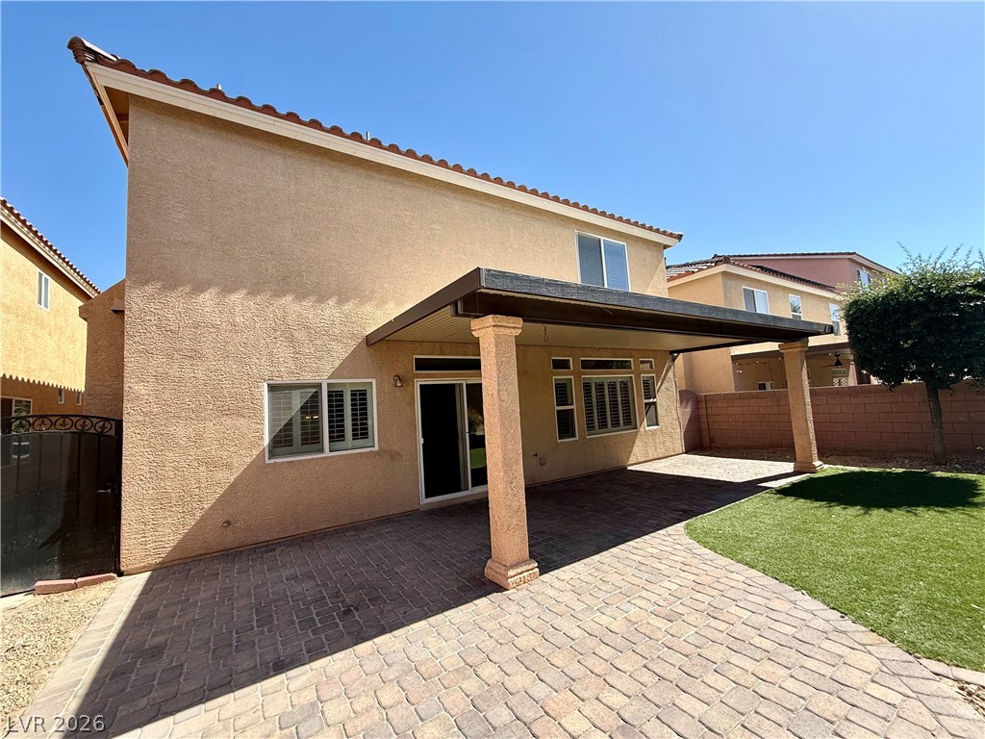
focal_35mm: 14
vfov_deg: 85.7
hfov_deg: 102.1
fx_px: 398
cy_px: 370
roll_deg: +3.3
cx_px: 492
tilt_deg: +5.8
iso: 50
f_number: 2.2
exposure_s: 1/841
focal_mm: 2.22
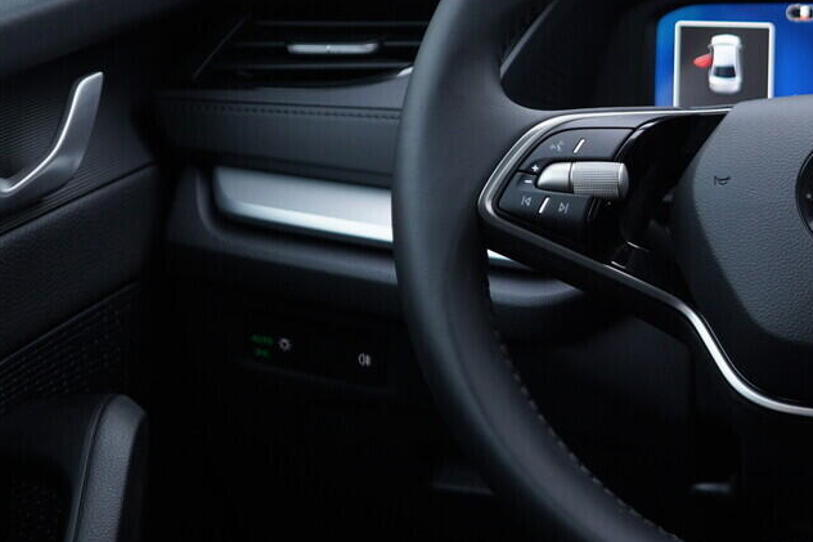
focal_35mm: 82
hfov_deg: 23.3
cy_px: 250
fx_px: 1851
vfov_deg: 16.6
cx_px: 881
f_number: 2.8
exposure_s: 1/40
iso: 160
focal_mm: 24
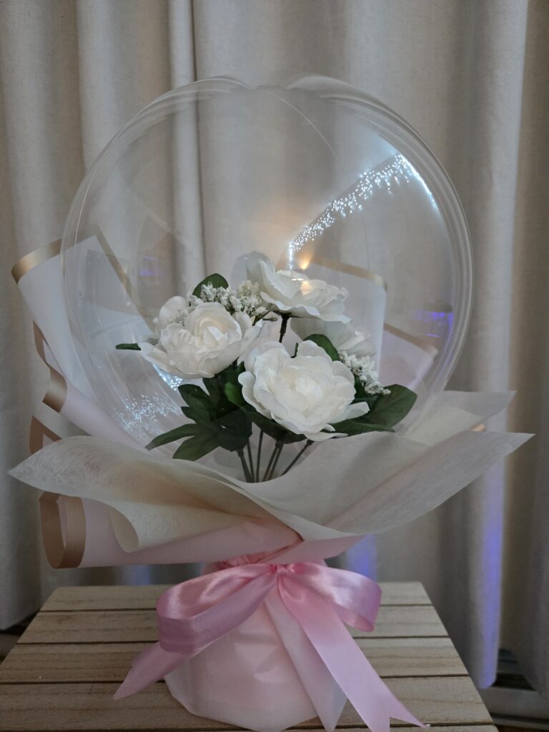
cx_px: 274
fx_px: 486
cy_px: 366
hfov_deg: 58.9
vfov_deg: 73.9
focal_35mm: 23
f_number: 1.8
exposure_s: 1/60
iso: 1000
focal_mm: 5.4
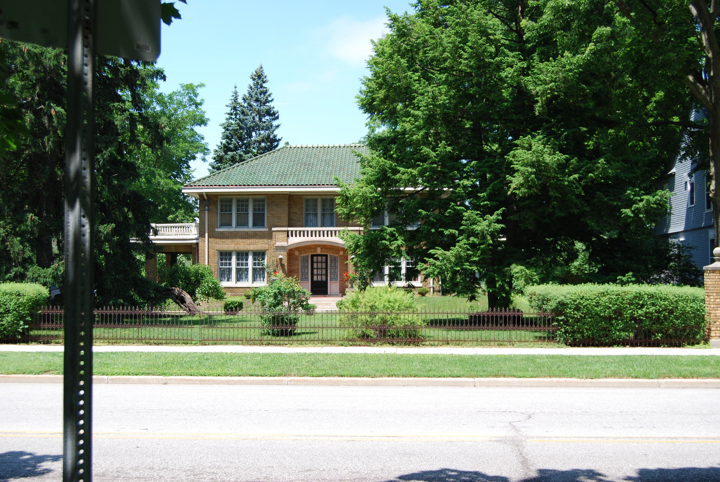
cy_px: 241
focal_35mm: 45
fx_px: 901
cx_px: 360
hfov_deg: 43.6
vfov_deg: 29.9
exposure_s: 1/160
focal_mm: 30
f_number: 6.3
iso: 100
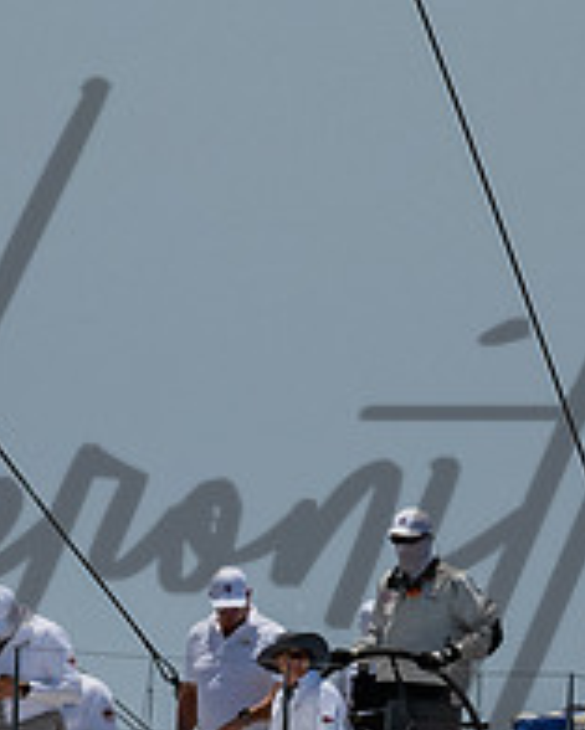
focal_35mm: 1532
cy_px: 2
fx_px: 33130
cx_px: -1123
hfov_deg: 1.0
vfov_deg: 1.3
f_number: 8
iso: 320
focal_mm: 200
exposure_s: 1/1250
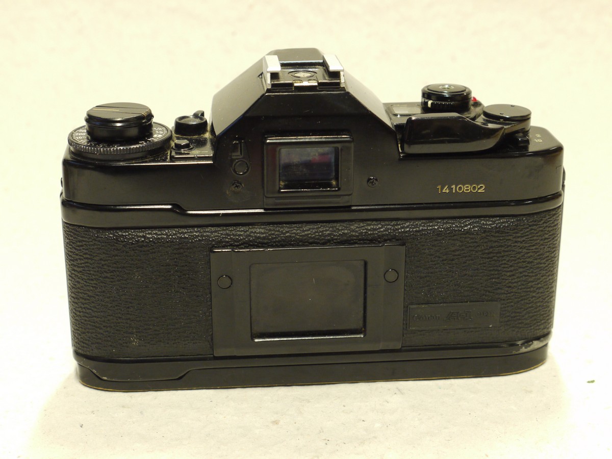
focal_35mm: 68
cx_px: 306
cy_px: 230
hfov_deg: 28.6
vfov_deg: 21.6
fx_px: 1202
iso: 800
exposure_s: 1/15
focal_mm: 34
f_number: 7.1
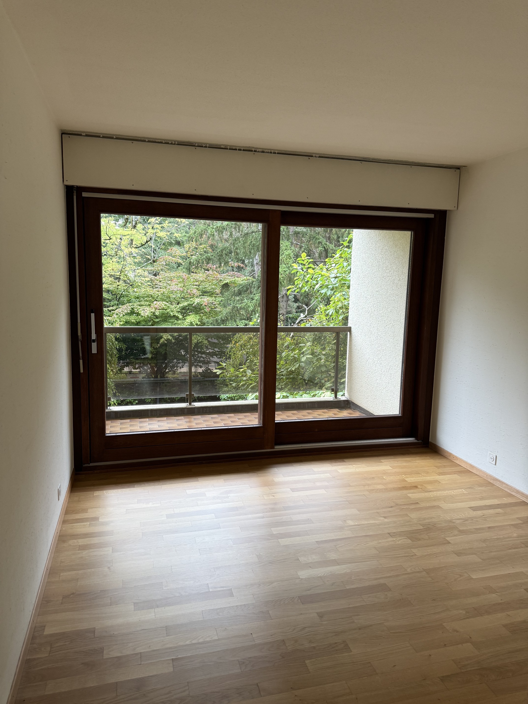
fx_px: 488
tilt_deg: -7.9
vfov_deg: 71.6
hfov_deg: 56.8
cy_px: 352
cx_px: 264
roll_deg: -0.8
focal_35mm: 24
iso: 160
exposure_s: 1/100
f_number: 1.78
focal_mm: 6.76
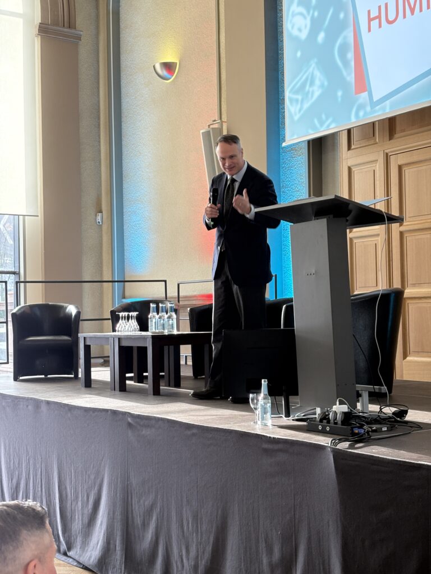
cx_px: 216
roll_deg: +1.8
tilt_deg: +3.5
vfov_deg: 36.8
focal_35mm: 52
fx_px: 863
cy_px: 287
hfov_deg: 28.0
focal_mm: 5.96
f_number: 1.6
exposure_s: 1/50
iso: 40
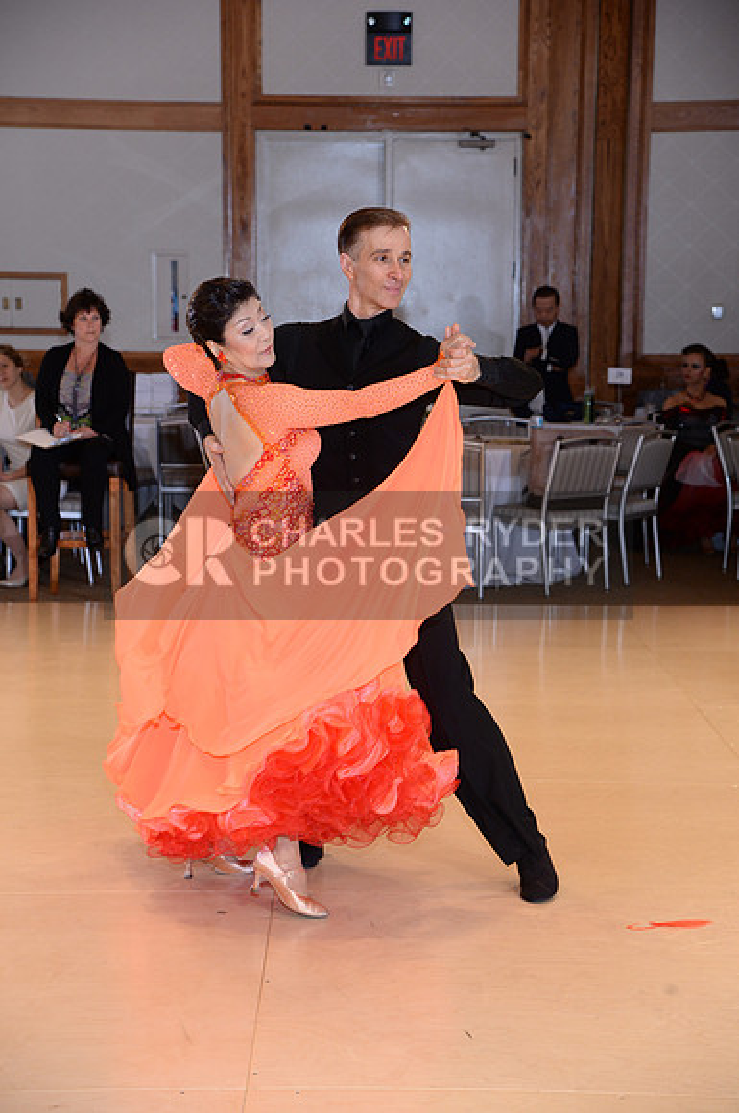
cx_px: 370
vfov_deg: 26.0
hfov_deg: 17.4
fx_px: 2409
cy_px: 556
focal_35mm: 78
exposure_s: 1/250
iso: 1250
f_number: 5.6
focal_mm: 78
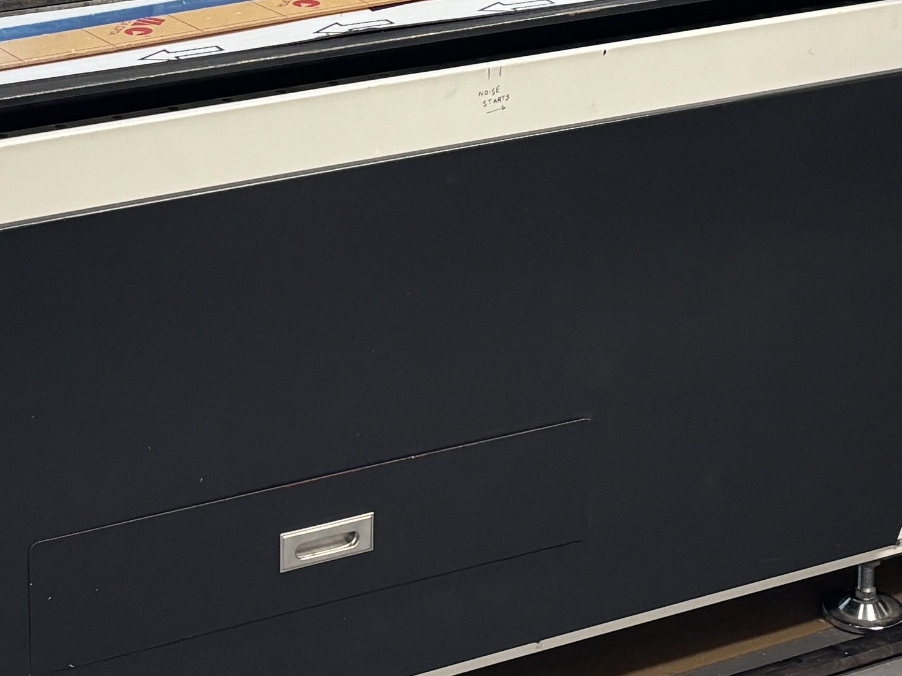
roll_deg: +0.6
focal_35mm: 101
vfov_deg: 14.4
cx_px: 271
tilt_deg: -14.9
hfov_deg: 19.4
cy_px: -48
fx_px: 2632
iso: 125
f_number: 1.6
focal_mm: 5.96
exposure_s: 1/86
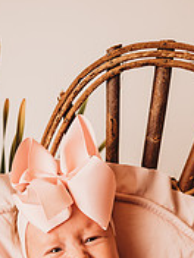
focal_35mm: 59
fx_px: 441
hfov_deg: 24.8
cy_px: 298
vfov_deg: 28.9
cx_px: 93
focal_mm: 24
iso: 100
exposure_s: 1/160
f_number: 2.5
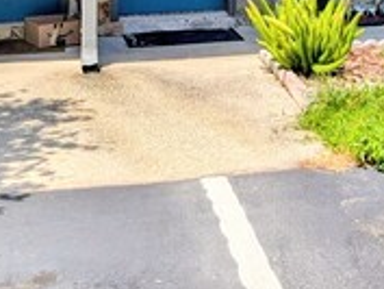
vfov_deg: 14.8
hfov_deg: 20.9
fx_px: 999
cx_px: 395
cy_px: -193
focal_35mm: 90
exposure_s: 1/1346
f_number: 1.68
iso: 19
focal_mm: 6.9
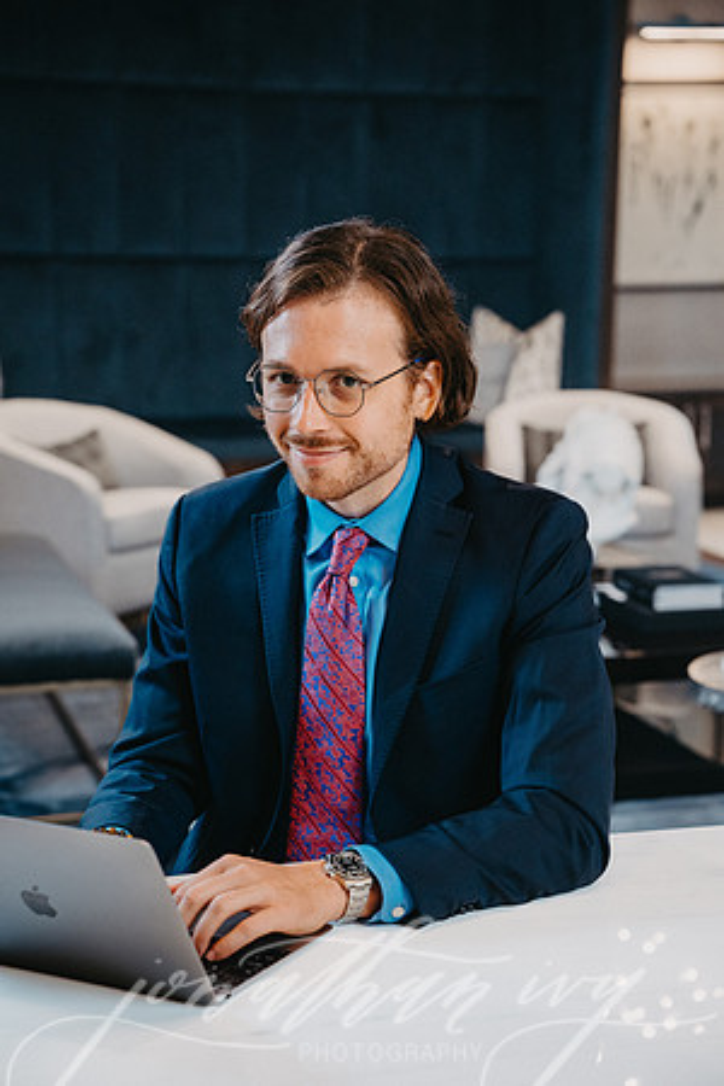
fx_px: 2112
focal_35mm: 70
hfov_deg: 19.5
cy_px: 543
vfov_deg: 28.8
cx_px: 362
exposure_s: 1/200
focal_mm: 70
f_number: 4.5
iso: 1600
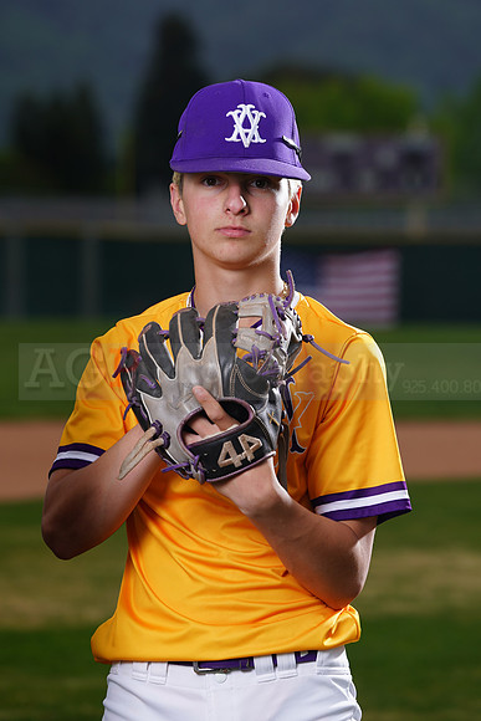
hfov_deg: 5.6
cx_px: 240
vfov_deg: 8.3
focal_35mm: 247
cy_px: 360
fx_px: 4947
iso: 100
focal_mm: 247
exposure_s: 1/250
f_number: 8
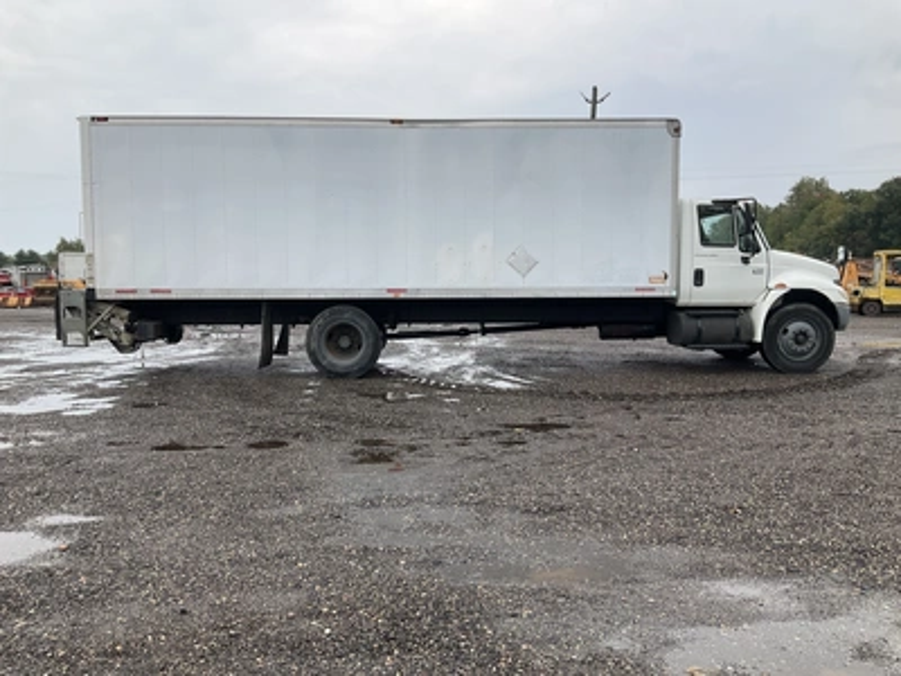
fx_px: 755
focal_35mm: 29
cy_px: 338
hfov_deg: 61.7
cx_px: 450
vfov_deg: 48.2
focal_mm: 3
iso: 25
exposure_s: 1/709
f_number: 1.8
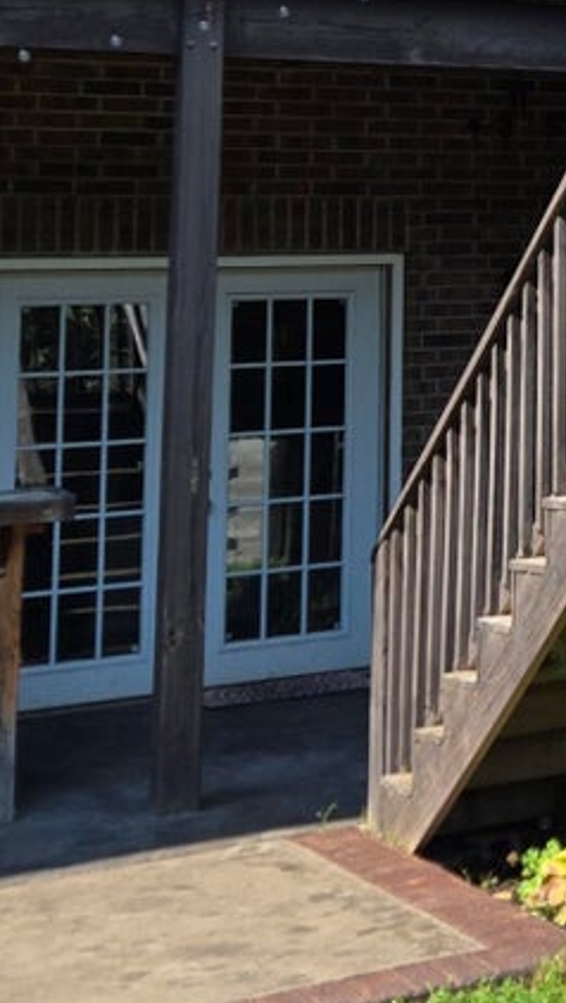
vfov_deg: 25.2
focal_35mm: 81
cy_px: 62
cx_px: 1105
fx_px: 2157
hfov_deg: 13.1
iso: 80
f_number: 1.8
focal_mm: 5.4
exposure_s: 1/2572
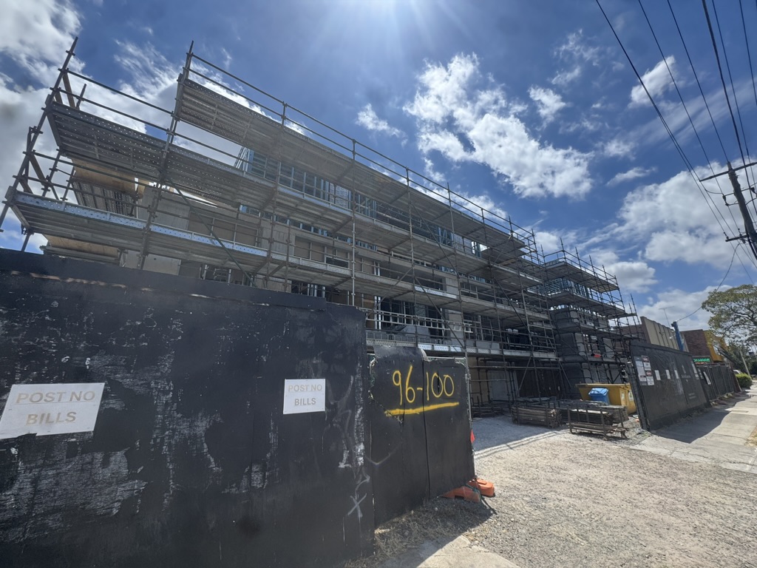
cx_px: 378
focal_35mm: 14
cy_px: 284
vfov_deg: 85.7
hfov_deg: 102.1
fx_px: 306
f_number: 2.2
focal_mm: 2.22
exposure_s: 1/1789
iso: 50
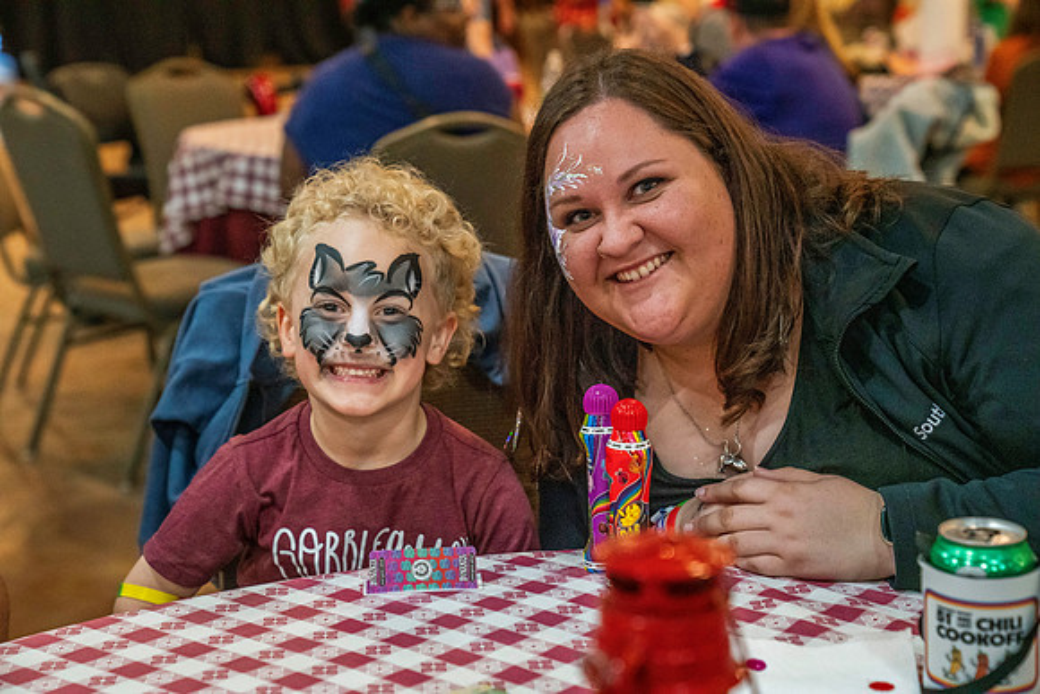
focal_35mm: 67
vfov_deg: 20.3
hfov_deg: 30.1
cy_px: 347
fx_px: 1936
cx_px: 520
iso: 12800
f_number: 4
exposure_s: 1/200
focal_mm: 67
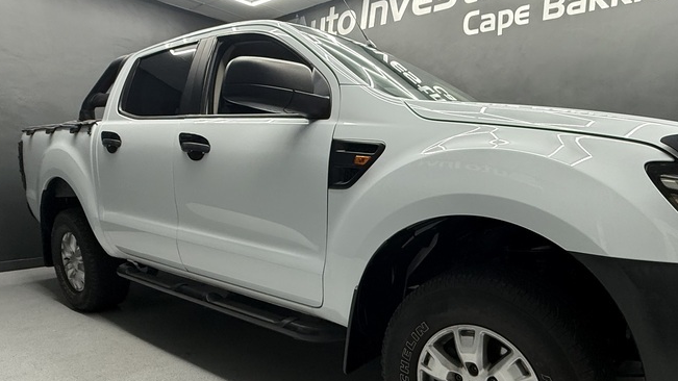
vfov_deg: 46.9
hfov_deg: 75.2
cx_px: 418
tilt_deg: -9.9
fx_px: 431
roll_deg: -0.1
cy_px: 254
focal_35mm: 24
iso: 250
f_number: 2.2
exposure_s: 1/100
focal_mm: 2.22
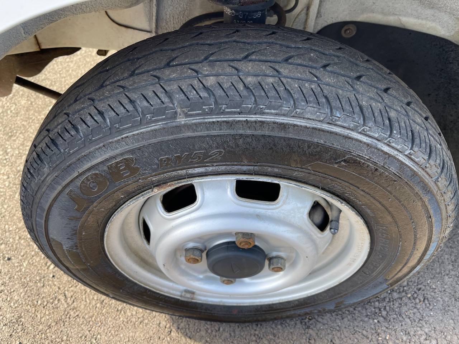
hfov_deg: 69.4
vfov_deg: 54.9
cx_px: 230
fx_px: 331
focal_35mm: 25
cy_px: 172
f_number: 1.6
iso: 32
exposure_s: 1/138
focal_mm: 5.1
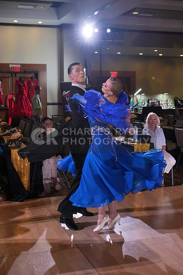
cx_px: 92
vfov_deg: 38.2
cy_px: 138
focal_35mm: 52
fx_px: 396
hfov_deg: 26.0
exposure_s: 1/500
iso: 2000
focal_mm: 52
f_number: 4
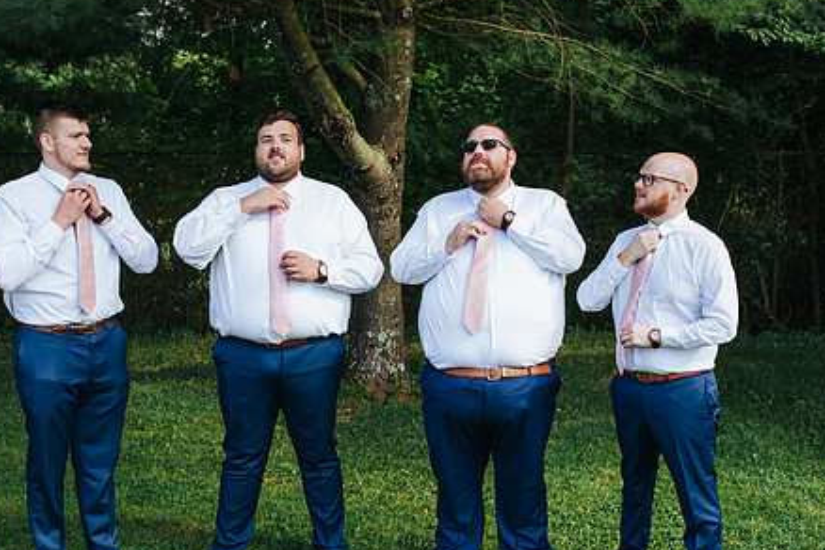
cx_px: 367
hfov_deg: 38.1
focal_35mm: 52
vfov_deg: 26.0
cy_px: 306
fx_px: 1192
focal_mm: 35
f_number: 3.2
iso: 320
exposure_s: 1/1000
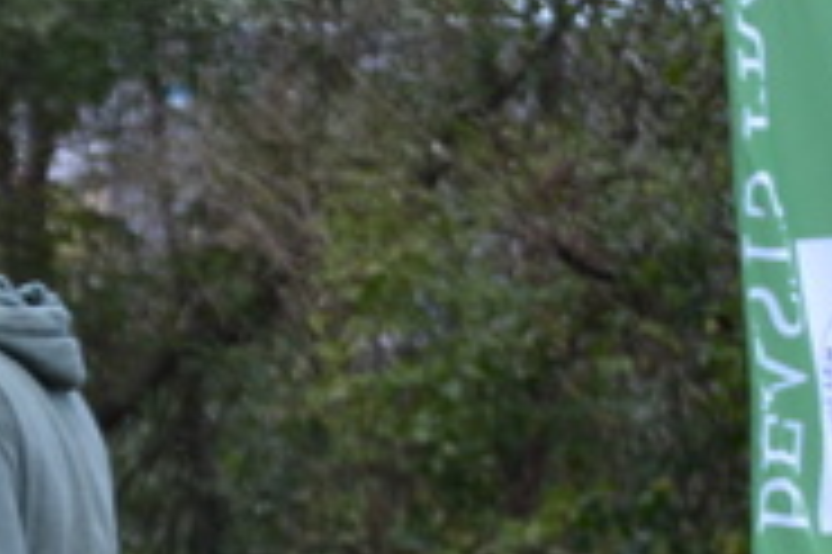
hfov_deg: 3.0
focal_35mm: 681
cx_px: 355
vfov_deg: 2.0
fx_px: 15728
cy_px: 682
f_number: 5.6
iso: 400
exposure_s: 1/250
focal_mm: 105
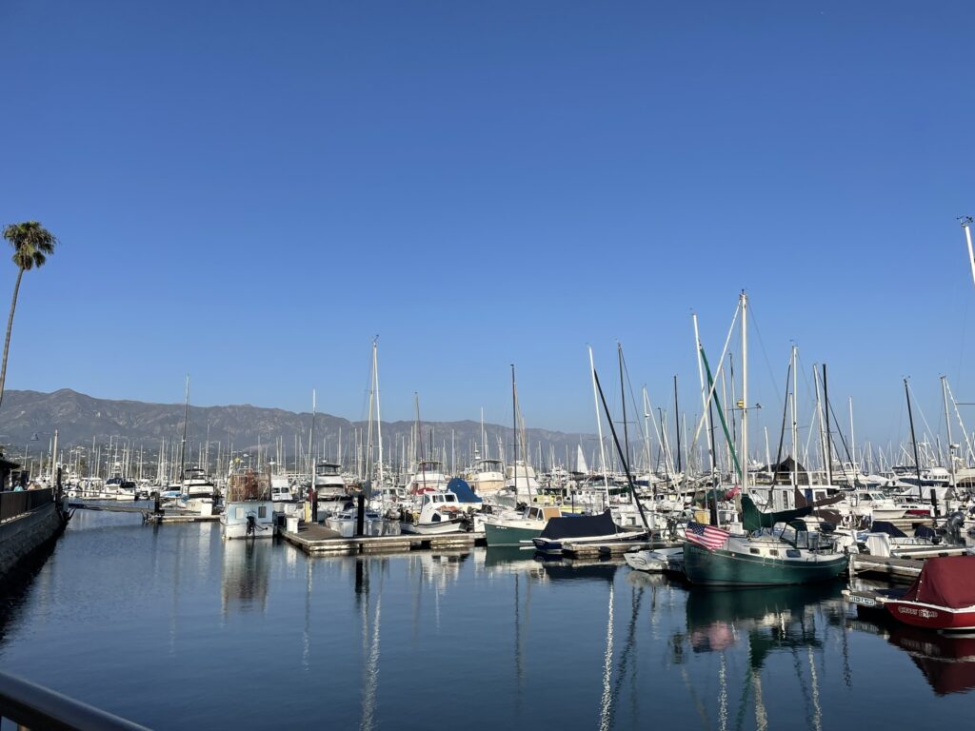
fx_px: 732
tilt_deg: +5.0
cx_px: 488
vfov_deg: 53.1
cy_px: 366
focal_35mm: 26
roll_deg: +1.3
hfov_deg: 67.3
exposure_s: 1/4651
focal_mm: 4.2
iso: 32
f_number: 1.6
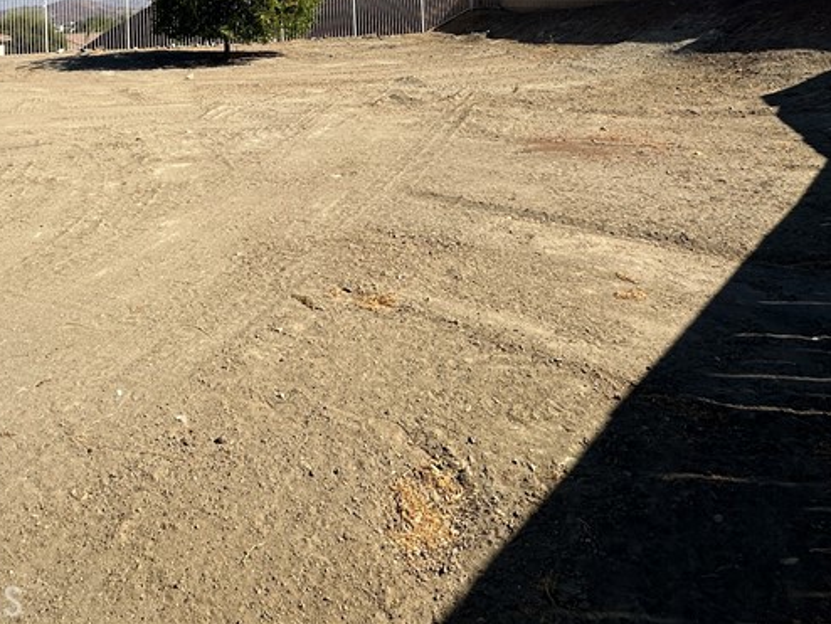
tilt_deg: +2.6
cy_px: -20
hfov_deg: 60.1
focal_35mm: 29
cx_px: 271
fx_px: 697
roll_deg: +1.4
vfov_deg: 41.1
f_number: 2.2
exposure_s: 1/2451
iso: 50
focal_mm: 2.22
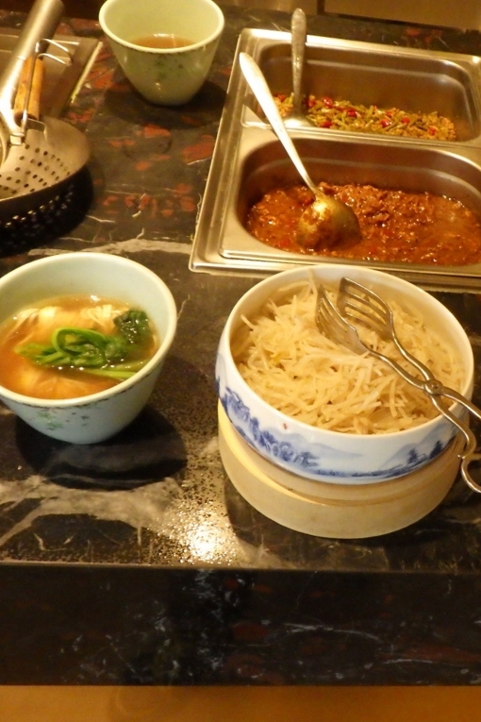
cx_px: 425
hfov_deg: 32.6
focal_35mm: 39
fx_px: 782
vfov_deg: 49.6
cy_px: 361
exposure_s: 1/45
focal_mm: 5
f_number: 3.5
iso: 1600
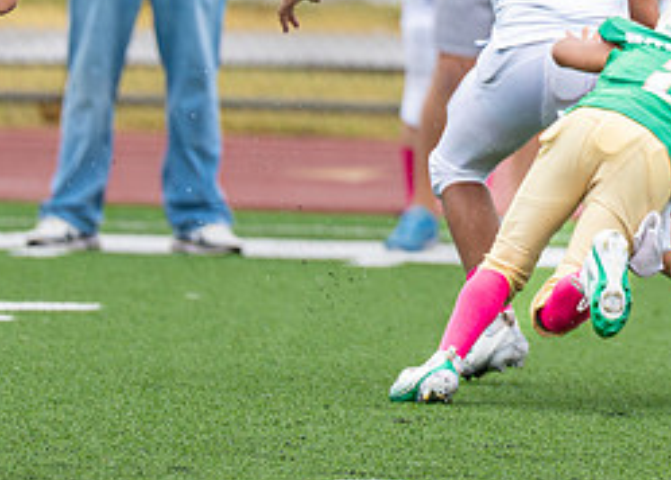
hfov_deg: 2.1
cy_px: -140
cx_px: 802
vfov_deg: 1.5
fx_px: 18395
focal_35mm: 965
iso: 400
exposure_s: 1/1000
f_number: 2.8
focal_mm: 200
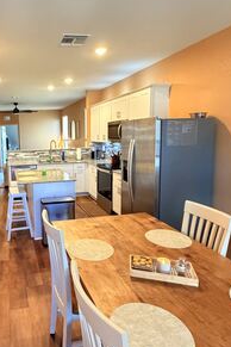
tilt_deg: -7.3
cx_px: 52
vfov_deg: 71.5
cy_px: 166
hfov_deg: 48.8
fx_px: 241
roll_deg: +1.2
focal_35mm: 25
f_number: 2.2
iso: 800
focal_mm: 2.22
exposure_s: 1/60
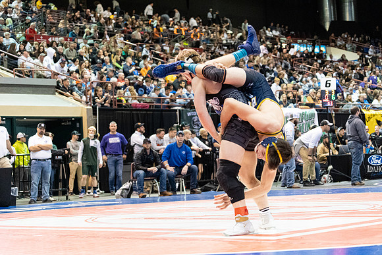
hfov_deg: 25.7
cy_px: 128
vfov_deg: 17.3
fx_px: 838
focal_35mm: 79
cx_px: 191
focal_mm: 79
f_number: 4
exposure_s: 1/500
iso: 12800
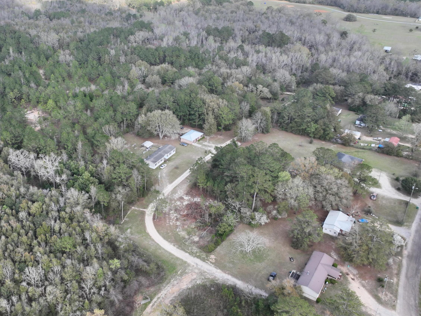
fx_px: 389
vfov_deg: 43.9
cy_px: 126
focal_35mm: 32
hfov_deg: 55.8
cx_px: 145
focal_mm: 12.29
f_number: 2.8
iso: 320
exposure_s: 1/160
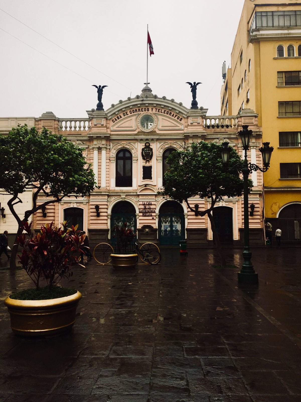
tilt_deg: +3.5
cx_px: 150
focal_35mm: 29
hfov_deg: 48.2
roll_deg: +1.0
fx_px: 336
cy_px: 201
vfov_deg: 61.7
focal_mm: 4.15
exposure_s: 1/216
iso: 32
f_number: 2.2
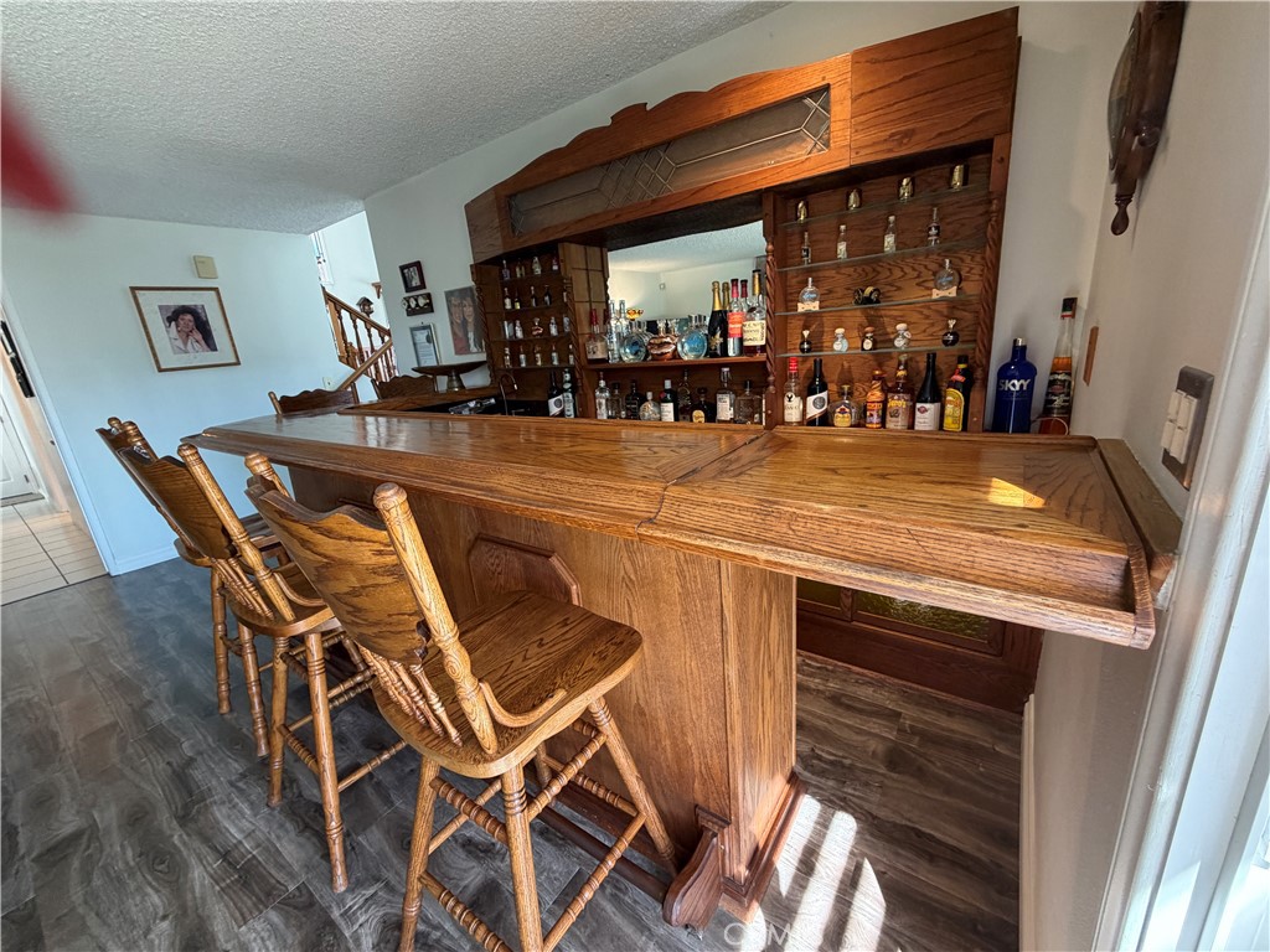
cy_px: 476
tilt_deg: -15.3
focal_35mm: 14
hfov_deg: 102.1
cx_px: 635
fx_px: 514
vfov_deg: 85.7
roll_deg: +5.3
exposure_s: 1/60
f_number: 2.2
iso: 250
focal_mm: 2.22
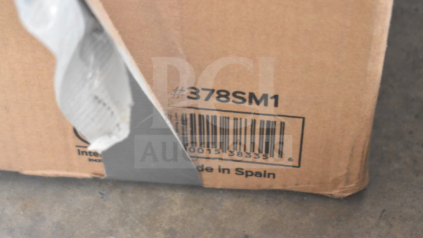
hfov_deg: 24.3
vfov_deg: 13.8
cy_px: 113
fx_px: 982
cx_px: 213
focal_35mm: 88
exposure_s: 1/125
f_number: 5.6
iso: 6400
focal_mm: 55
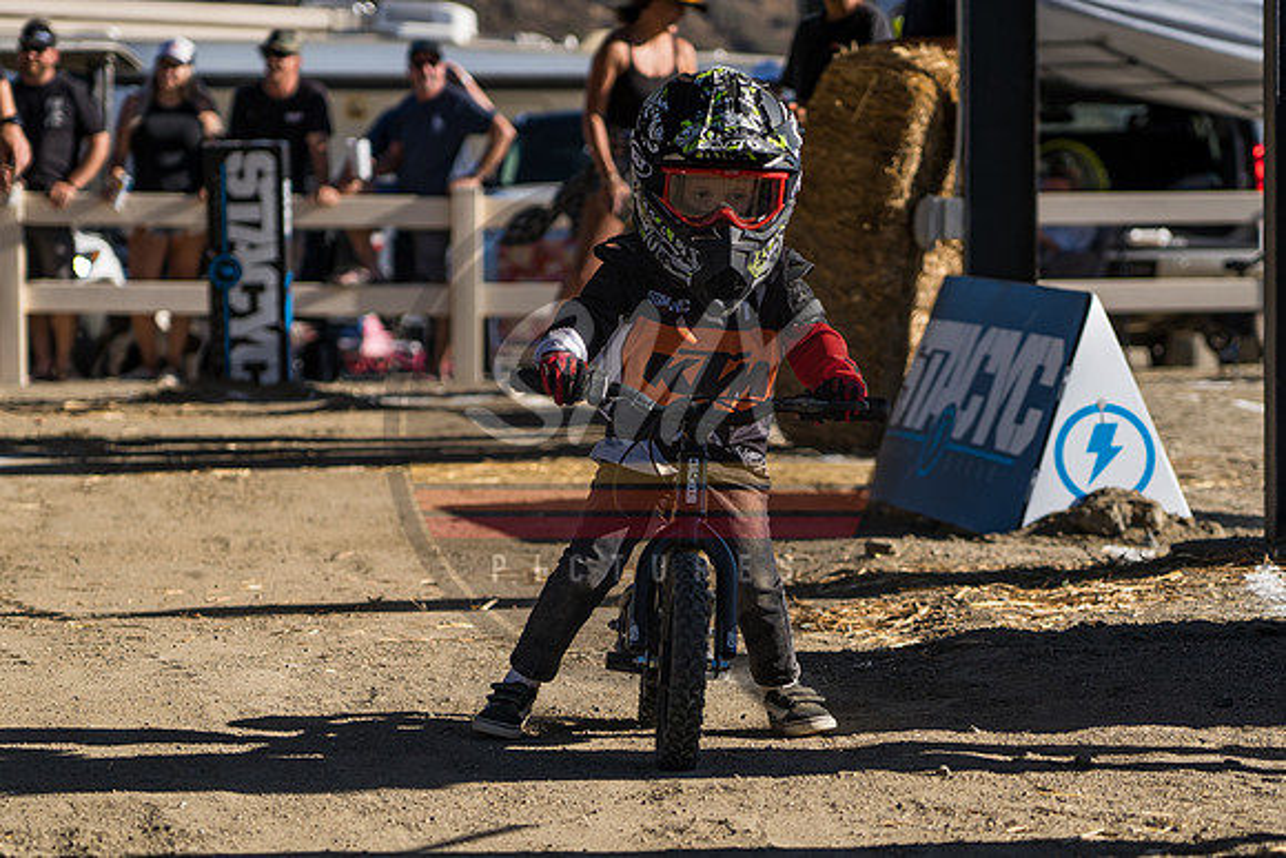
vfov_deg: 8.7
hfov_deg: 13.1
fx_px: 5609
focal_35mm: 157
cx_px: 643
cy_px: 429
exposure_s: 1/2000
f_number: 4
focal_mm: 105
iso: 200
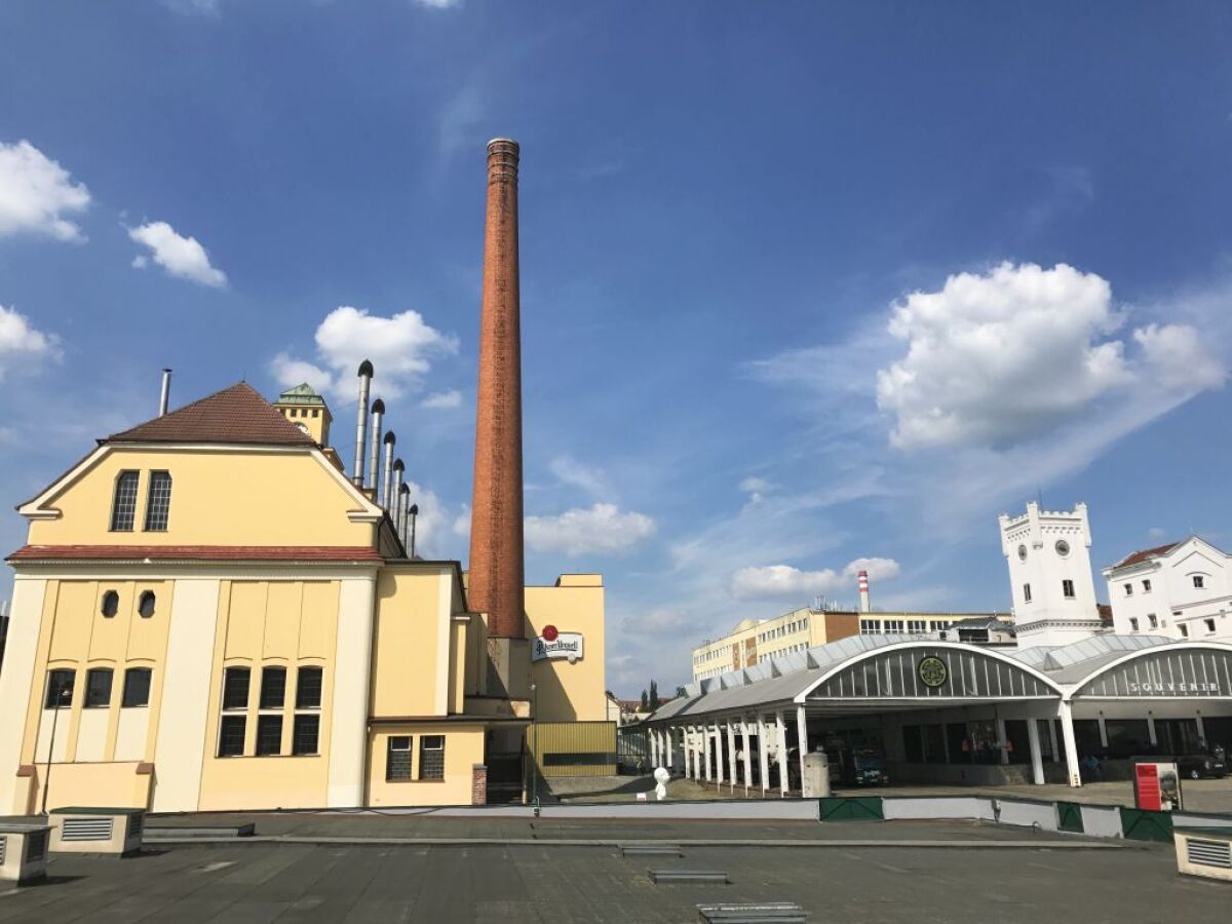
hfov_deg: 63.4
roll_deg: +1.2
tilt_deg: +17.3
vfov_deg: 49.7
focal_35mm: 28
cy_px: 462
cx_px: 616
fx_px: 997
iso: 20
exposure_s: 1/4566
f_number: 1.8
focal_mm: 3.99
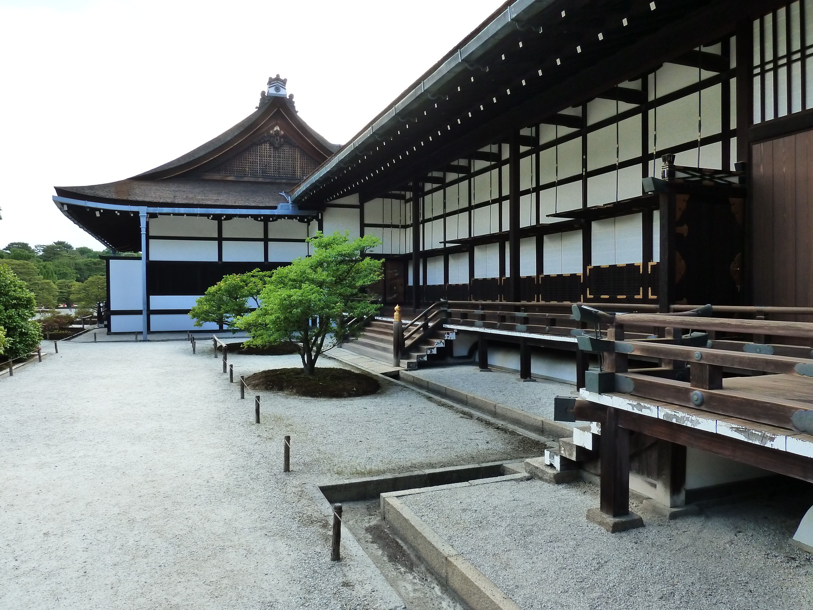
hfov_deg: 69.4
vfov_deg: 54.9
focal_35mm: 25
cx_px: 406
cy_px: 305
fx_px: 587
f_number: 4
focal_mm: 4.1
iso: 200
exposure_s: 1/125
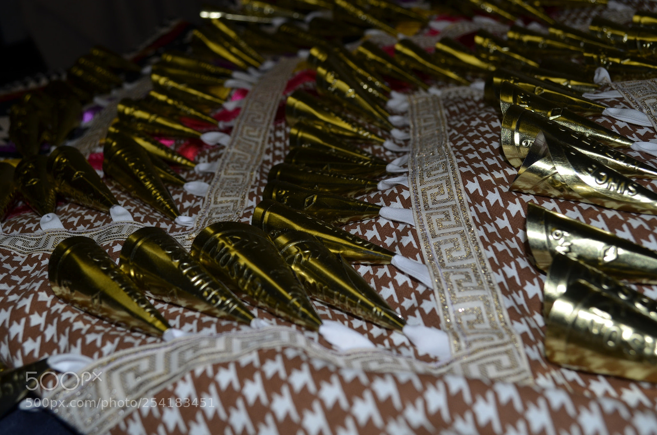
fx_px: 765
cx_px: 328
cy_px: 218
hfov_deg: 46.5
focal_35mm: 42
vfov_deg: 31.7
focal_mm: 28
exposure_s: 1/125
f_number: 5.6
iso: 200
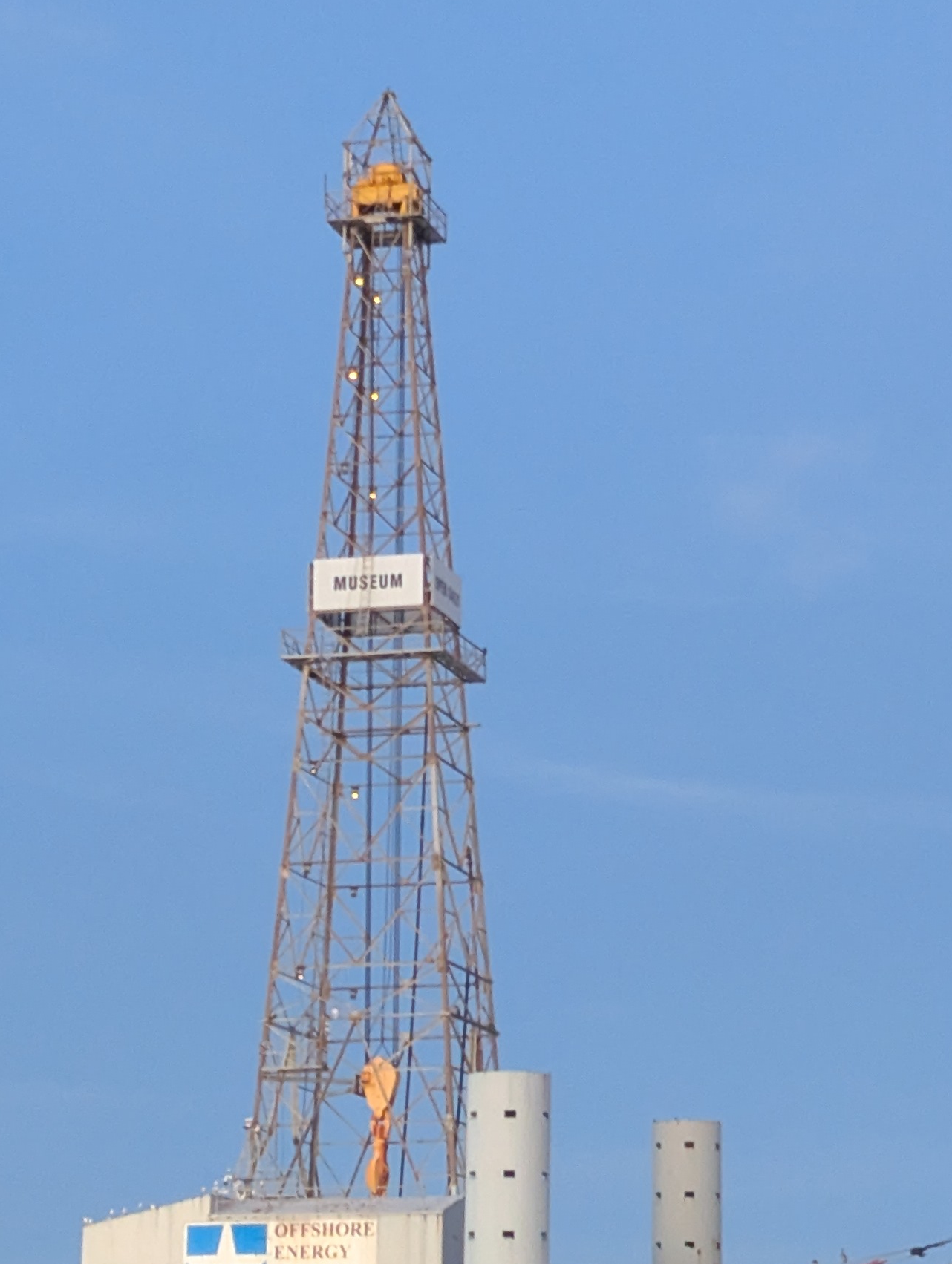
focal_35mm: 115
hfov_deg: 12.9
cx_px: 747
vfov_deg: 17.1
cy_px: 664
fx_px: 4207
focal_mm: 6.81
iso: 296
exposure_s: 1/37.2
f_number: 1.85
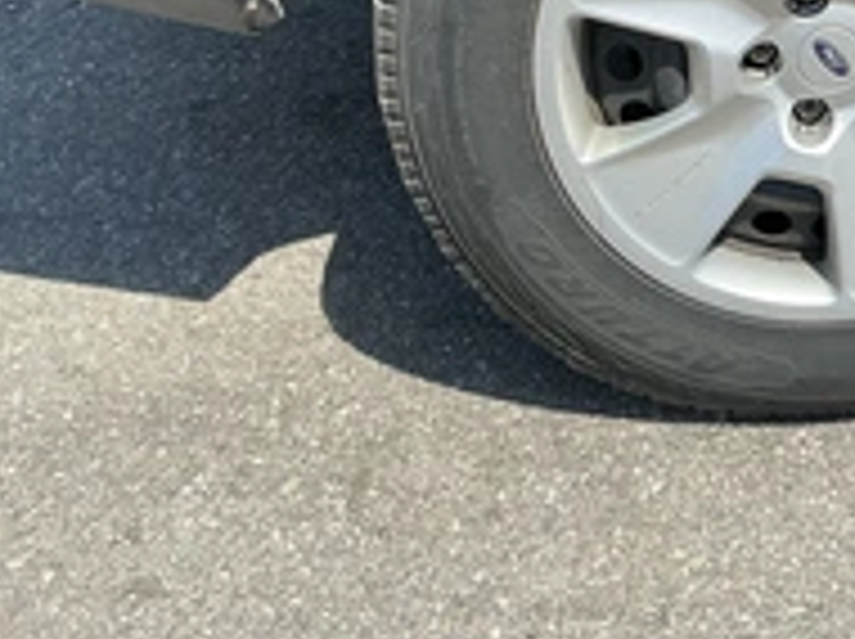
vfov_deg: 23.6
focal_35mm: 59
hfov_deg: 30.4
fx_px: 1455
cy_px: -14
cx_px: 855
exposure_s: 1/883
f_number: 1.8
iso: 25
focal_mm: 3
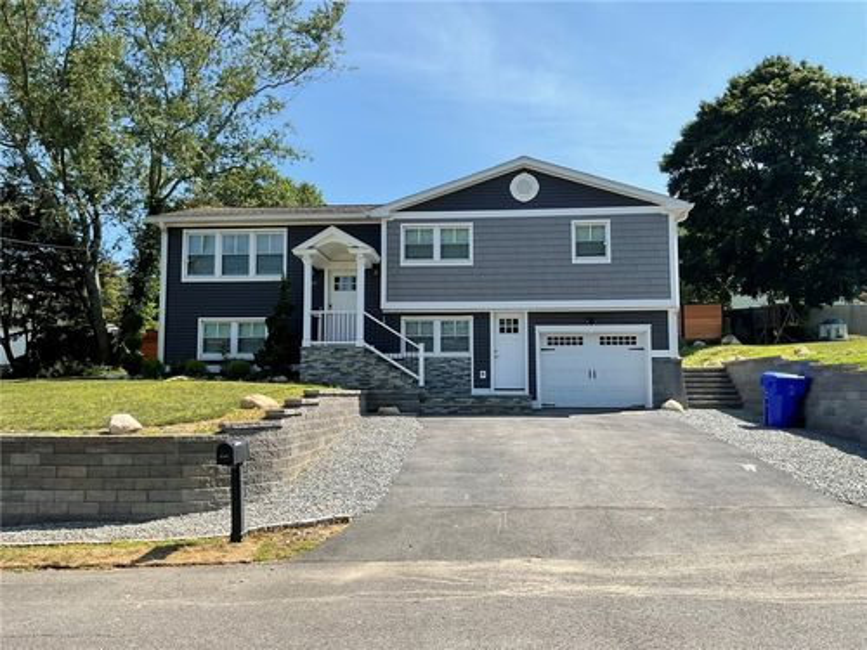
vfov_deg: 48.2
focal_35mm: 29
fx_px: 726
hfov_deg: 61.7
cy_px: 325
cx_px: 434
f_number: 1.8
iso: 16
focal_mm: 3
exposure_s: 1/1195
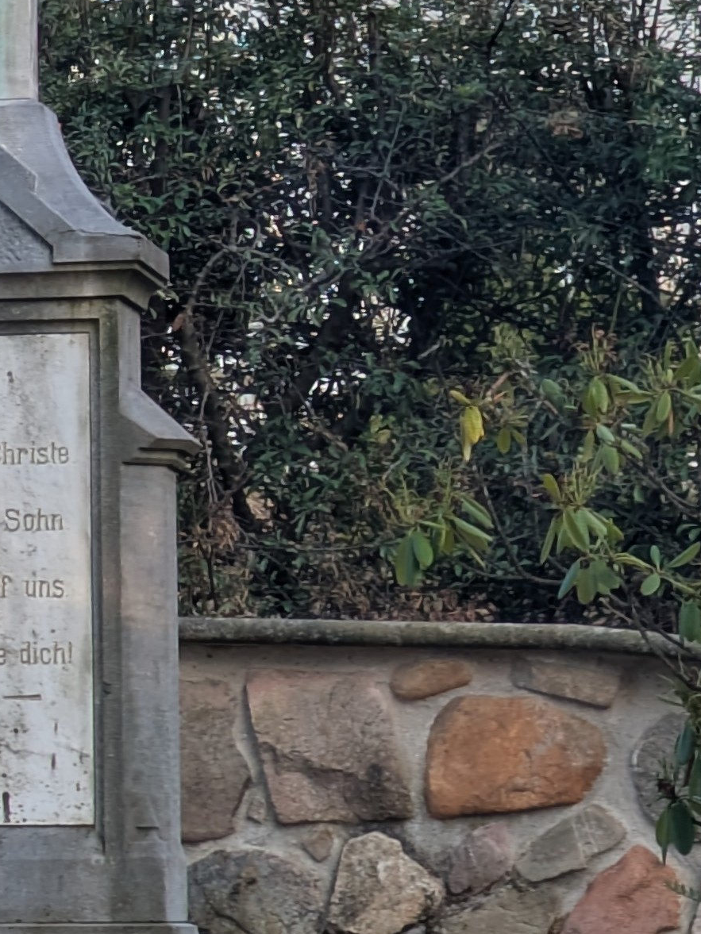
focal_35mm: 112
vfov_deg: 17.6
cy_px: 419
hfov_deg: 13.1
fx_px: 3024
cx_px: 3
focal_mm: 5.43
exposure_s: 1/567
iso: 49
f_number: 1.89
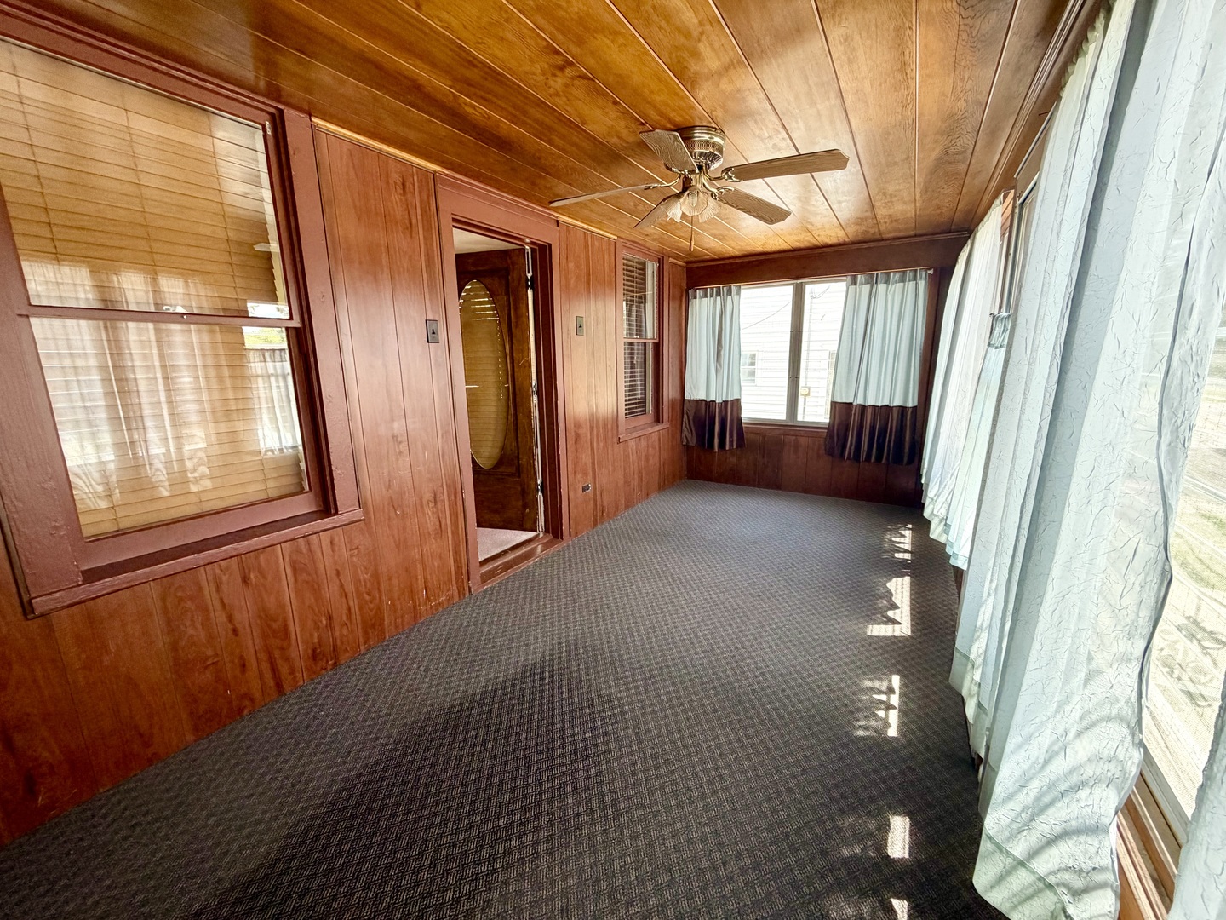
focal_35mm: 14
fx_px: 496
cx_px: 613
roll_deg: +0.8
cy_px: 460
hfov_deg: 102.1
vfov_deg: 85.7
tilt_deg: -11.8
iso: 200
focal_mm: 2.22
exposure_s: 1/121
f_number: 2.2
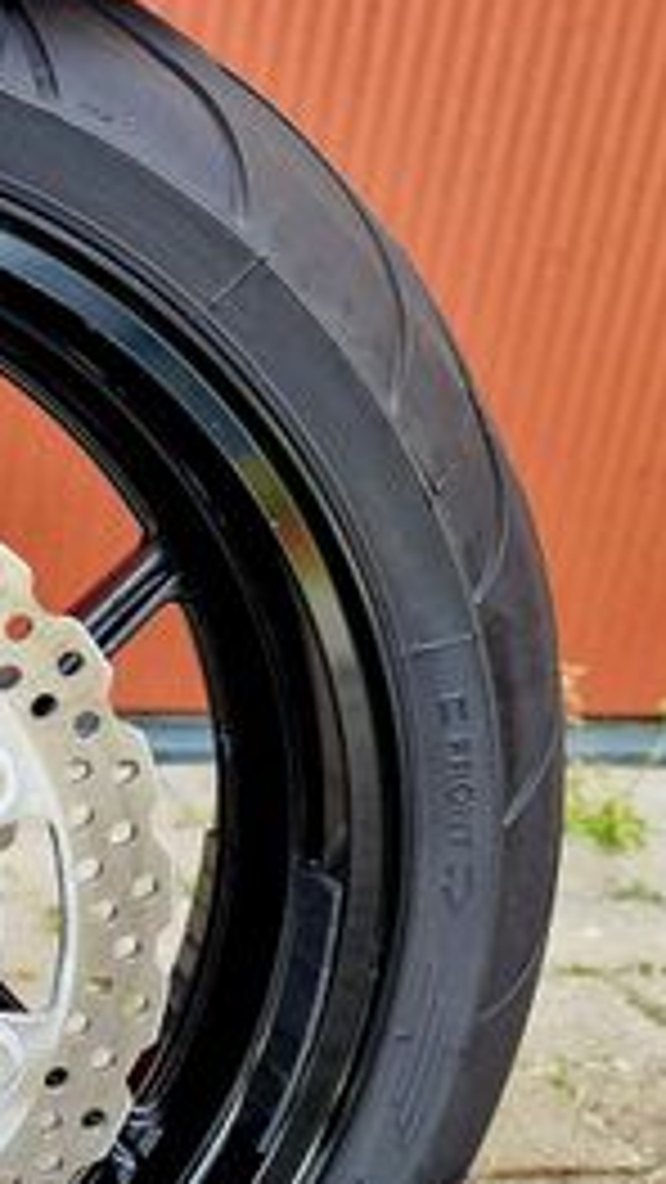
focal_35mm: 61
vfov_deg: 34.2
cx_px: -441
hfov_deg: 17.1
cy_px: 747
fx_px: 1914
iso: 50
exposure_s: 1/182
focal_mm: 6.4
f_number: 1.8
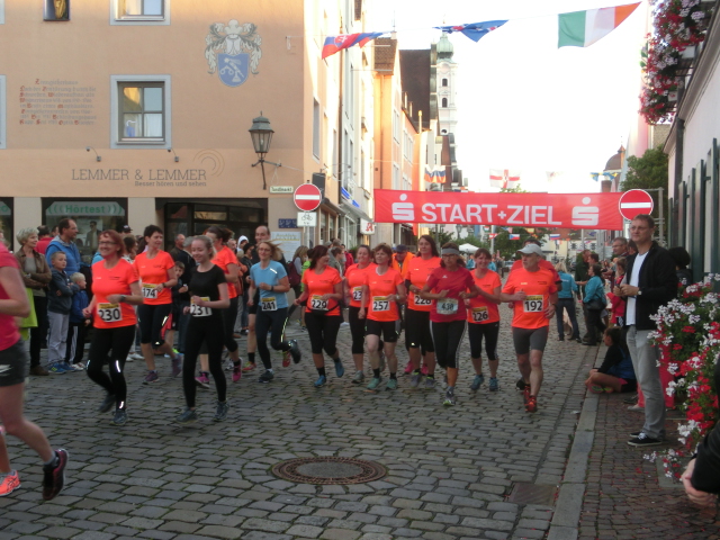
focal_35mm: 40
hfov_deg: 46.8
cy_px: 270
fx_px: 832
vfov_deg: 36.0
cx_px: 360
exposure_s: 1/125
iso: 160
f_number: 4
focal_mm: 7.15
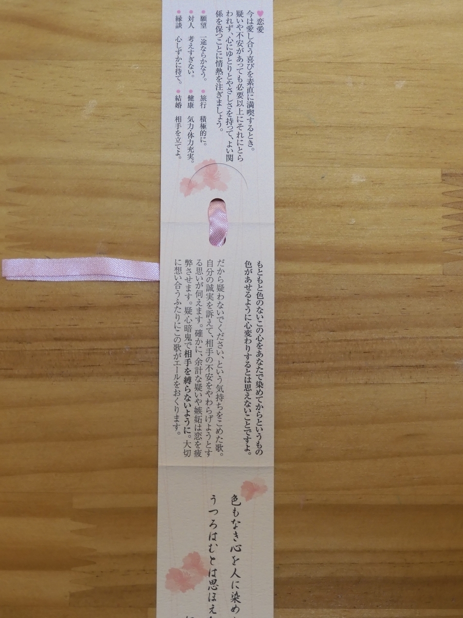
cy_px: 309
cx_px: 232
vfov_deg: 27.8
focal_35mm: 70
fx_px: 1248
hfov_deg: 21.0
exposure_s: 1/30
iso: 320
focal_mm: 12.5
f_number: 4.5
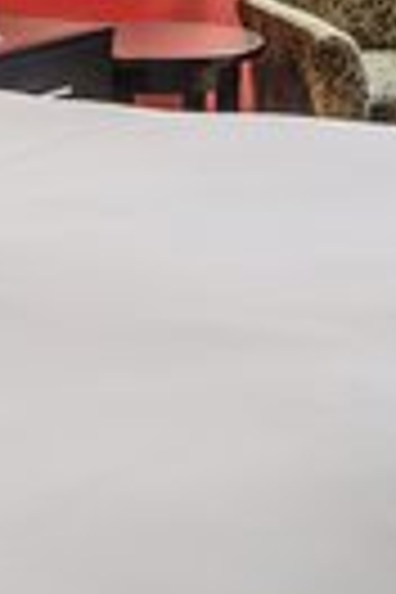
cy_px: -36
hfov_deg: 13.7
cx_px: 243
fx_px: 1650
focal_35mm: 100
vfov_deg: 19.6
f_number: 11
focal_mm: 11
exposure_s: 1/10
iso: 250
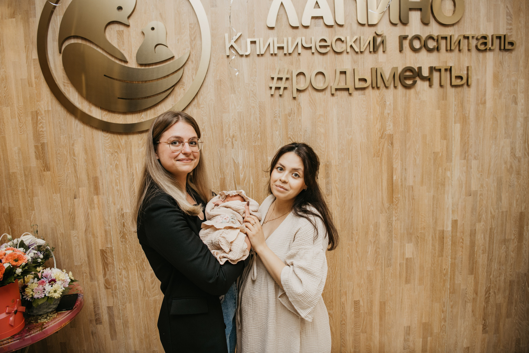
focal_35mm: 24
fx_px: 353
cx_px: 264
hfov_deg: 73.7
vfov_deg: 53.1
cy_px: 176
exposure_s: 1/160
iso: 200
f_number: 4
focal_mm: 24
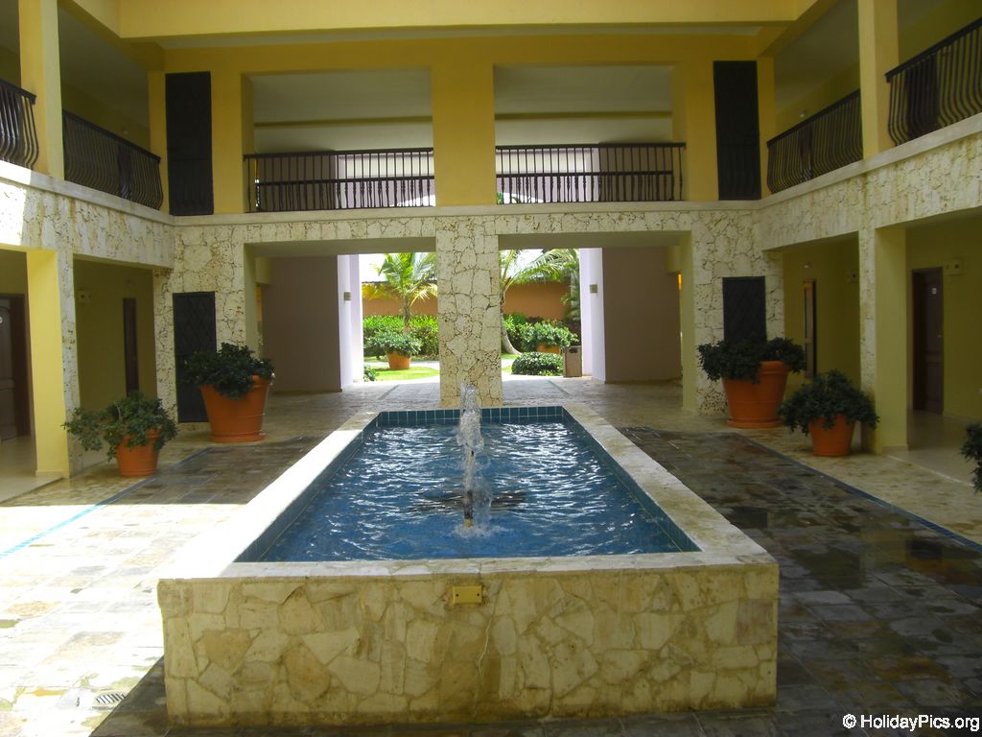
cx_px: 491
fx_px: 1078
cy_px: 368
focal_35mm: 38
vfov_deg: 37.7
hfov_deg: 49.0
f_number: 2.7
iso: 64
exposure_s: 1/400
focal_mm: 6.2
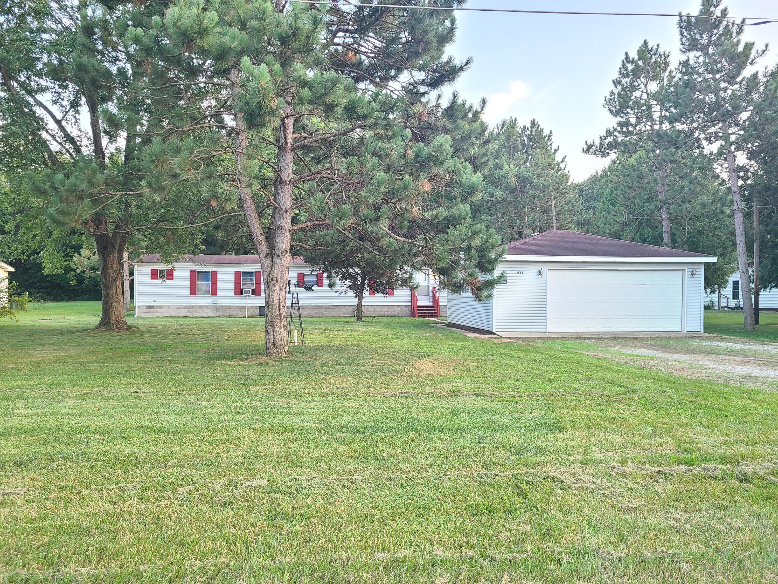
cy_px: 292
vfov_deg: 53.1
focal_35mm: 26
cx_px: 389
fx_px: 584
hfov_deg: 67.3
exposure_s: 1/60
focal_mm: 5.4
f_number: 1.8
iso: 200
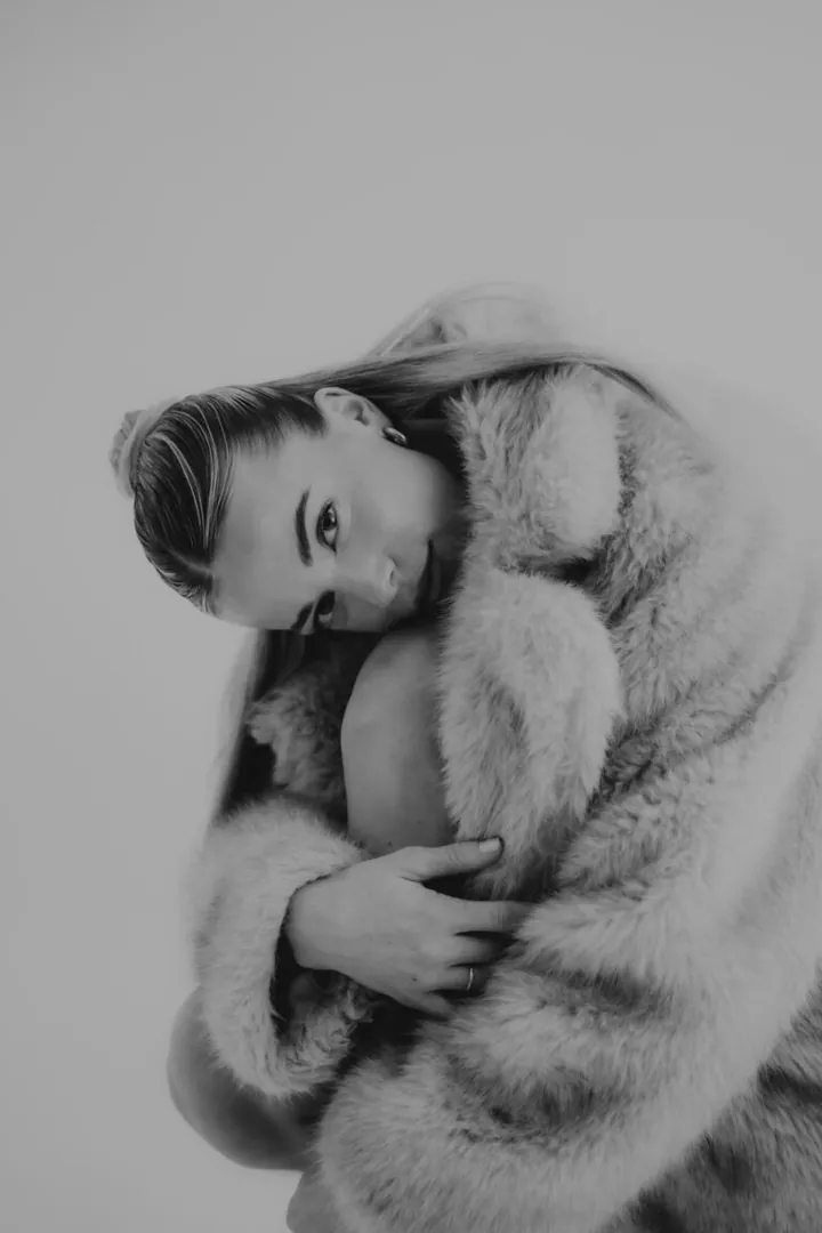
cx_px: 411
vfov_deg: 34.7
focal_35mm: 58
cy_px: 616
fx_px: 1973
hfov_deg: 23.5
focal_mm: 57.6
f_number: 2.8
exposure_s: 1/200
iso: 400
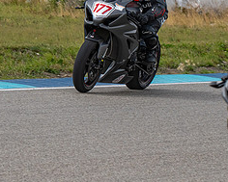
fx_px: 2889
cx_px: 114
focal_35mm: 428
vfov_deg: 3.6
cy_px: 29
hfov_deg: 4.5
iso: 800
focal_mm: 180
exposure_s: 1/800
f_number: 11
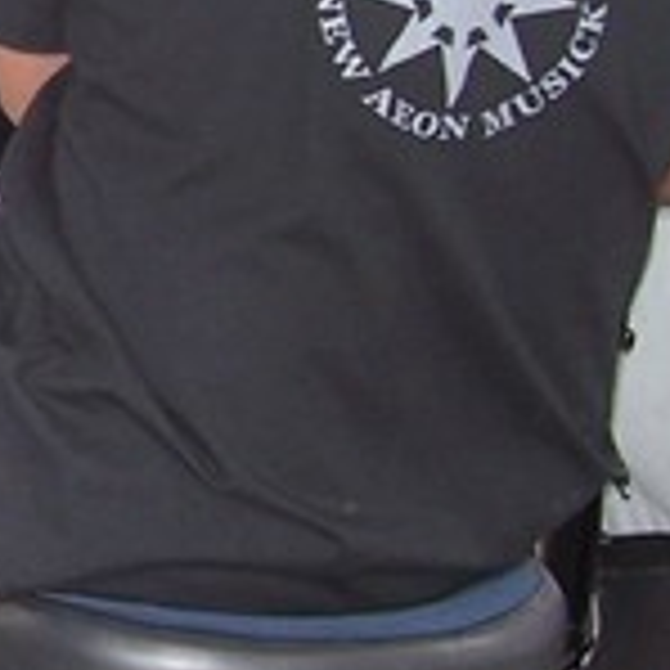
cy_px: -72
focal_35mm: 161
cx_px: -791
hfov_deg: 9.9
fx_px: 3526
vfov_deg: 10.7
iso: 80
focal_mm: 5.6
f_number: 2.7
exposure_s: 1/60
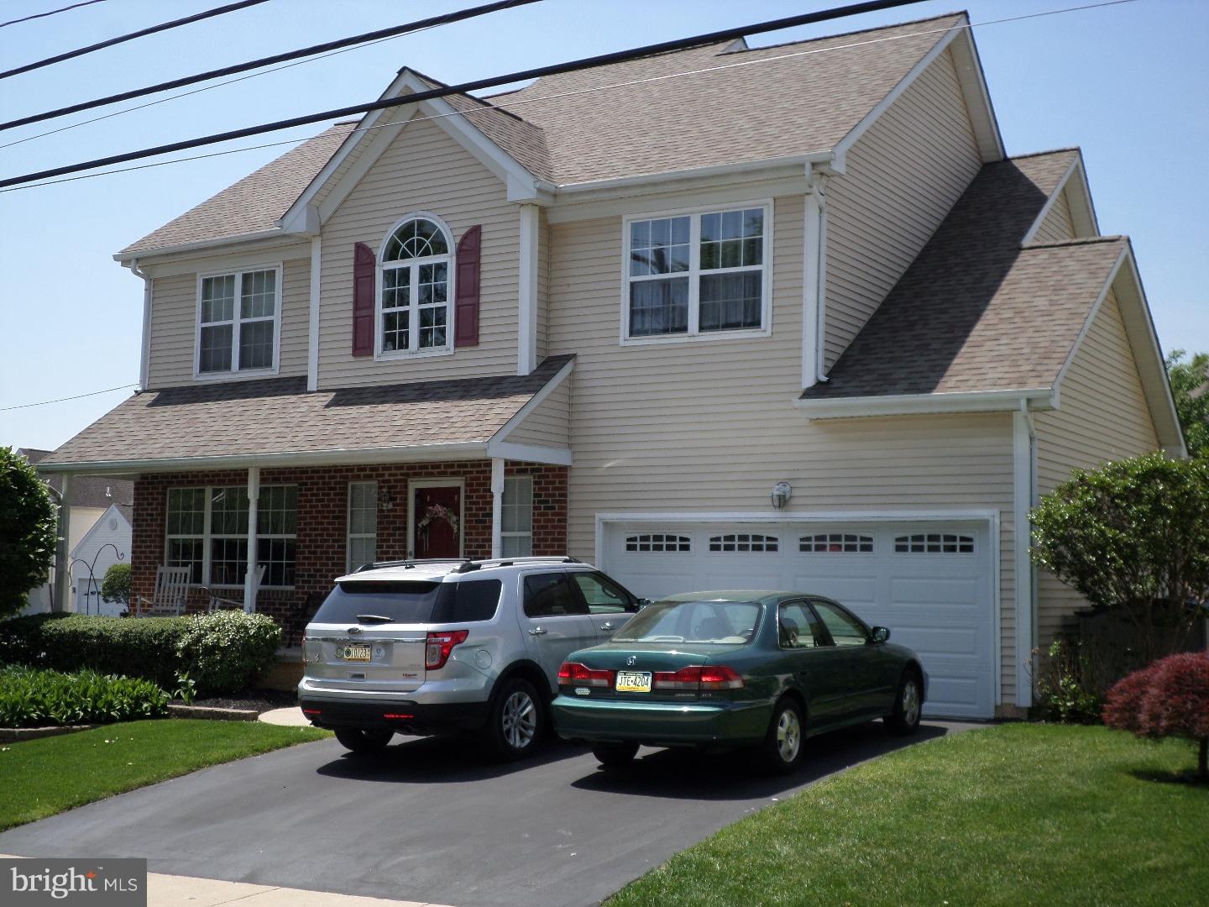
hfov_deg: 43.9
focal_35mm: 43
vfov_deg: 33.6
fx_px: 1502
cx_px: 604
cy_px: 454
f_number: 3.2
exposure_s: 1/1000
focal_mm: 7.8
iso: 100
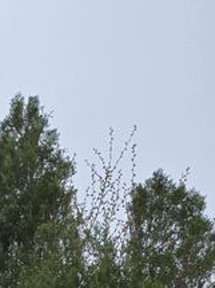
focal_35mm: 146
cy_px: 708
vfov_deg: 11.2
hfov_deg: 8.4
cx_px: -445
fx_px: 1210
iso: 25
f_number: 1.8
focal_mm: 5.4
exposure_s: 1/580
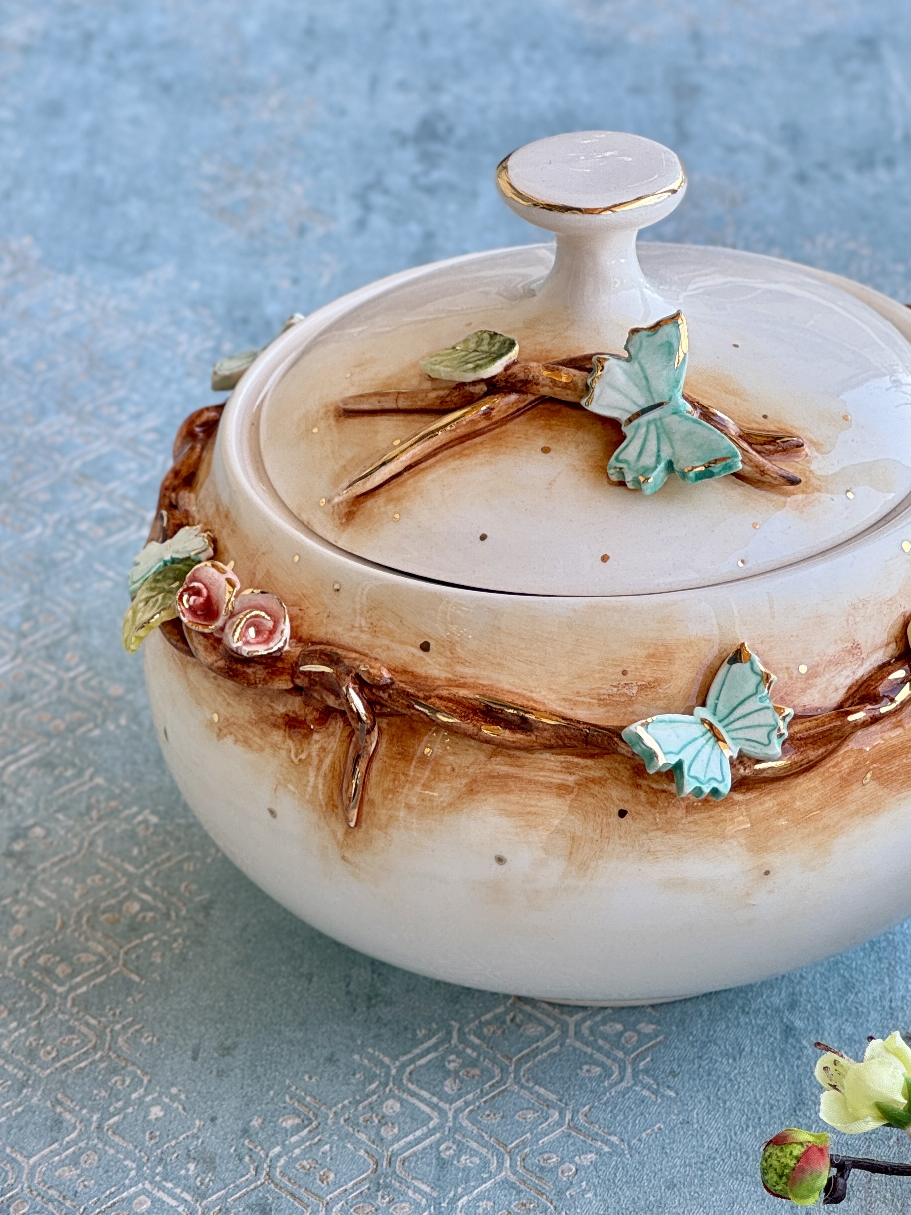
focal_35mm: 118
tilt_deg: -32.9
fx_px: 4140
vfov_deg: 16.7
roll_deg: +2.1
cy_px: 690
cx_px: 582
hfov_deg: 12.5
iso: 25
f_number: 2.8
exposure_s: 1/100
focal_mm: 9
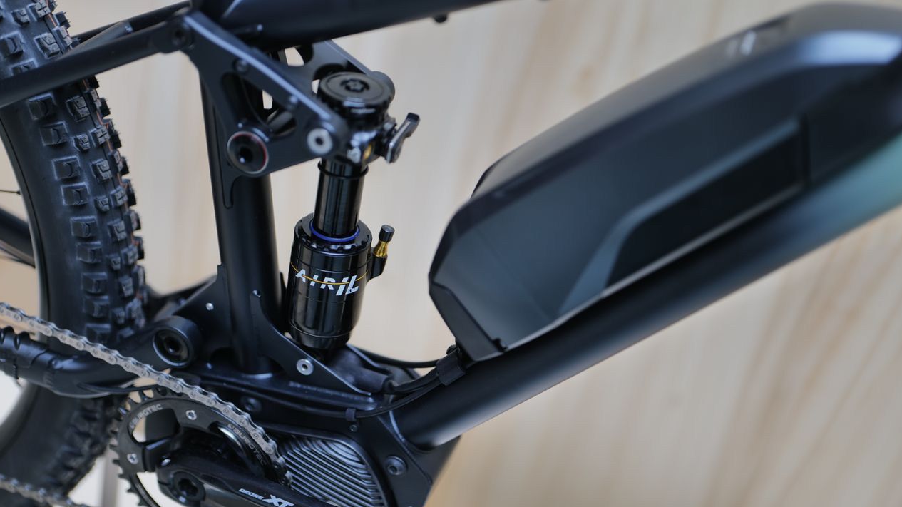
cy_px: 246
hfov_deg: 39.2
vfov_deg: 22.6
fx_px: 1267
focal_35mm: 53
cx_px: 451
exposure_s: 1/160
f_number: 1.4
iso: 100
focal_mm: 50
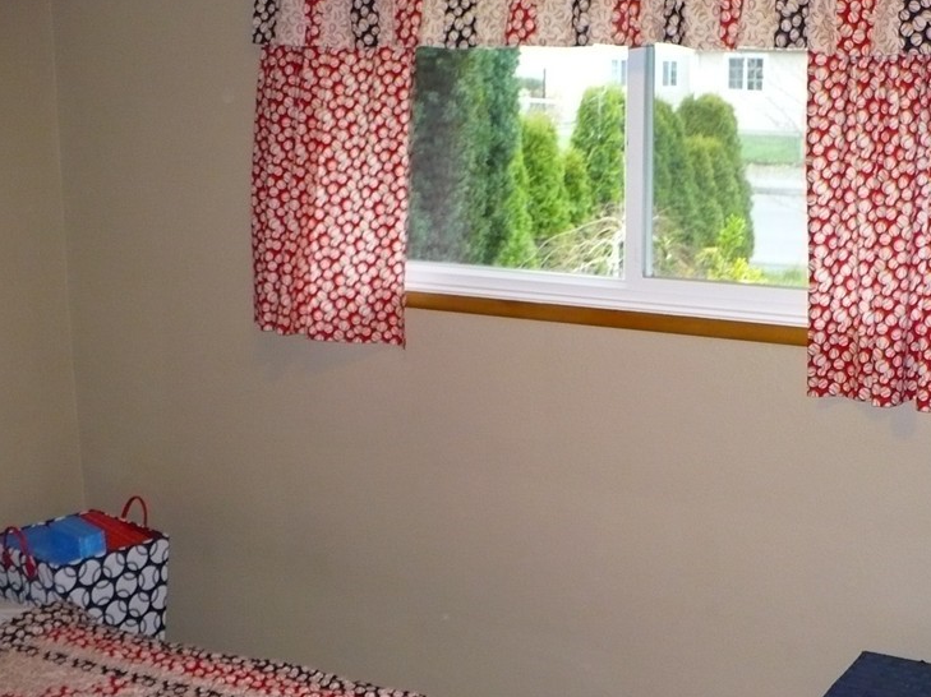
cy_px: 412
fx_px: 1398
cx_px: 612
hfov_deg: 36.5
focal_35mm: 52
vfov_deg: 28.0
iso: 250
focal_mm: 6.1
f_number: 2.8
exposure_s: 1/30
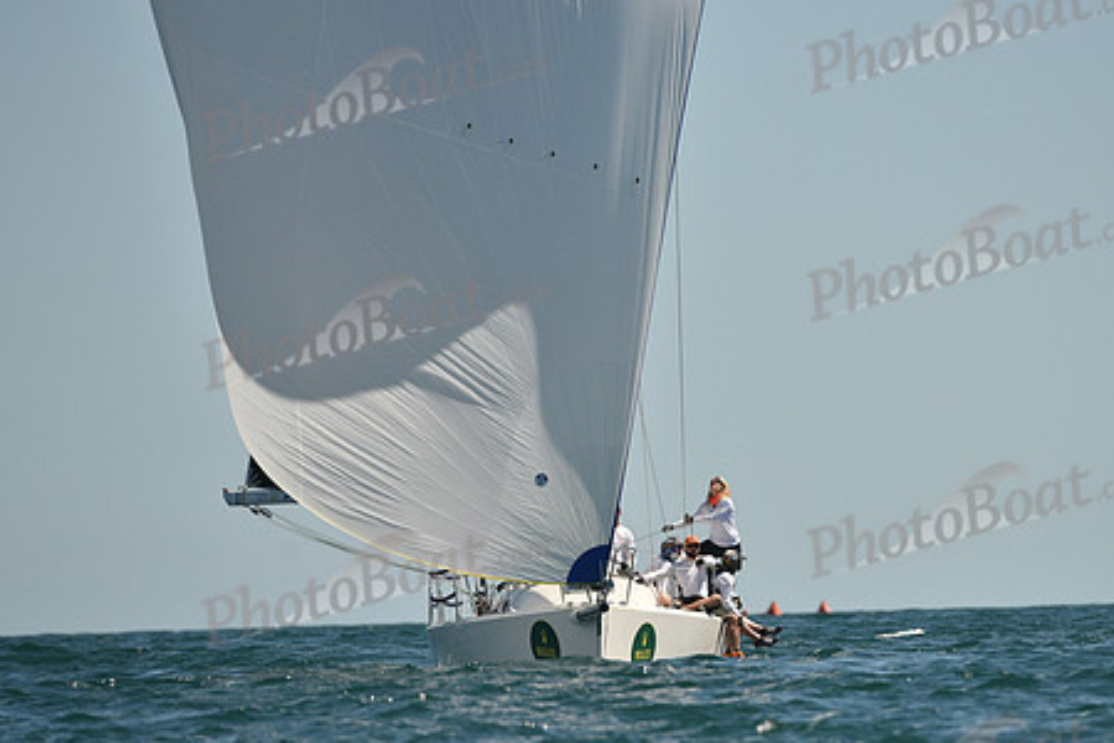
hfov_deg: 4.0
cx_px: 681
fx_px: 15966
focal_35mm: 516
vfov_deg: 2.7
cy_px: 420
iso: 250
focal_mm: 400
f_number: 5
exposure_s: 1/2500
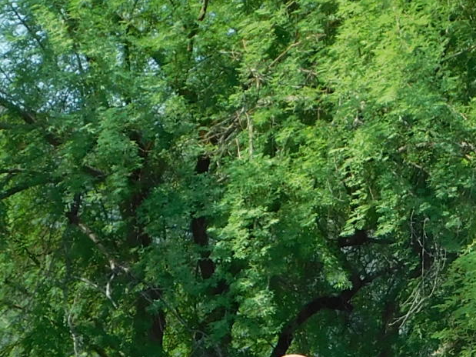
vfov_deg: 6.8
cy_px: 400
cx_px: 612
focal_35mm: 218
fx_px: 2997
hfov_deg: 8.9
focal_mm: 8
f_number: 3.7
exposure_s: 1/500
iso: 125
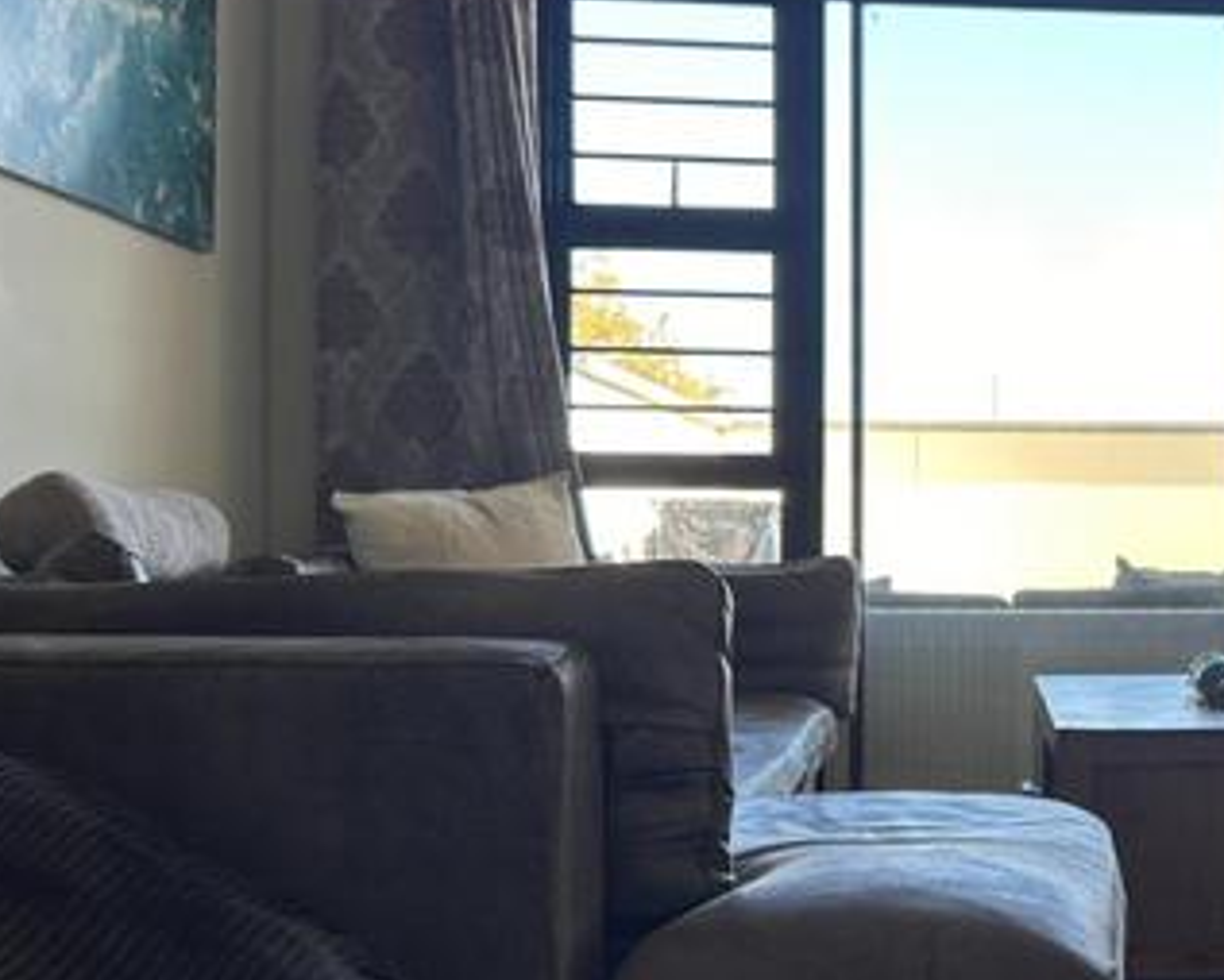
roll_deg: +0.7
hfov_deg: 27.6
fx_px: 2320
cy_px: 482
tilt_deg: +0.7
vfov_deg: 23.9
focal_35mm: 64
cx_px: 1270
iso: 40
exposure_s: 1/203
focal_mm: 5.7
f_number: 1.5
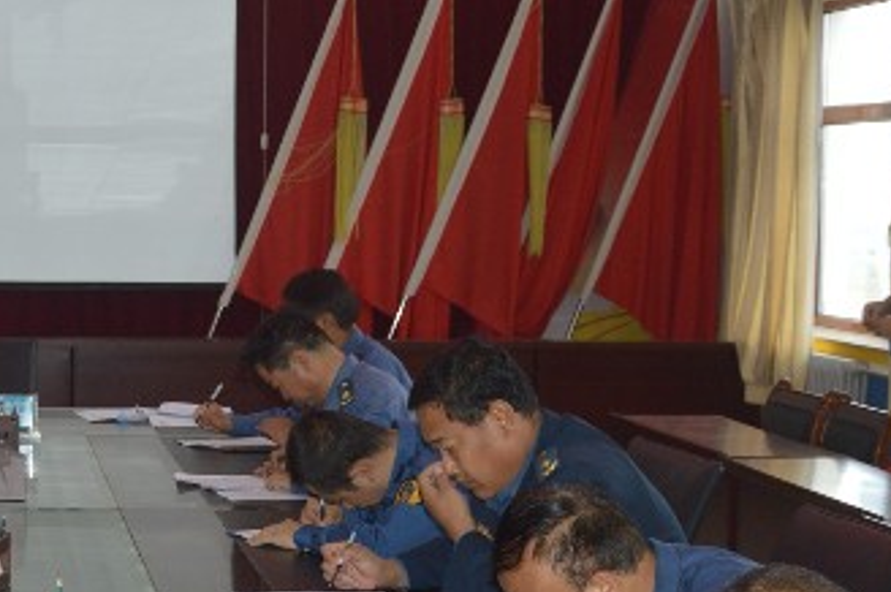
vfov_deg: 15.8
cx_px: -41
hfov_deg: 22.5
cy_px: 285
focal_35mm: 86
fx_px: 2136
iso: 400
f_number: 3.8
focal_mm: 21
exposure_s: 1/60
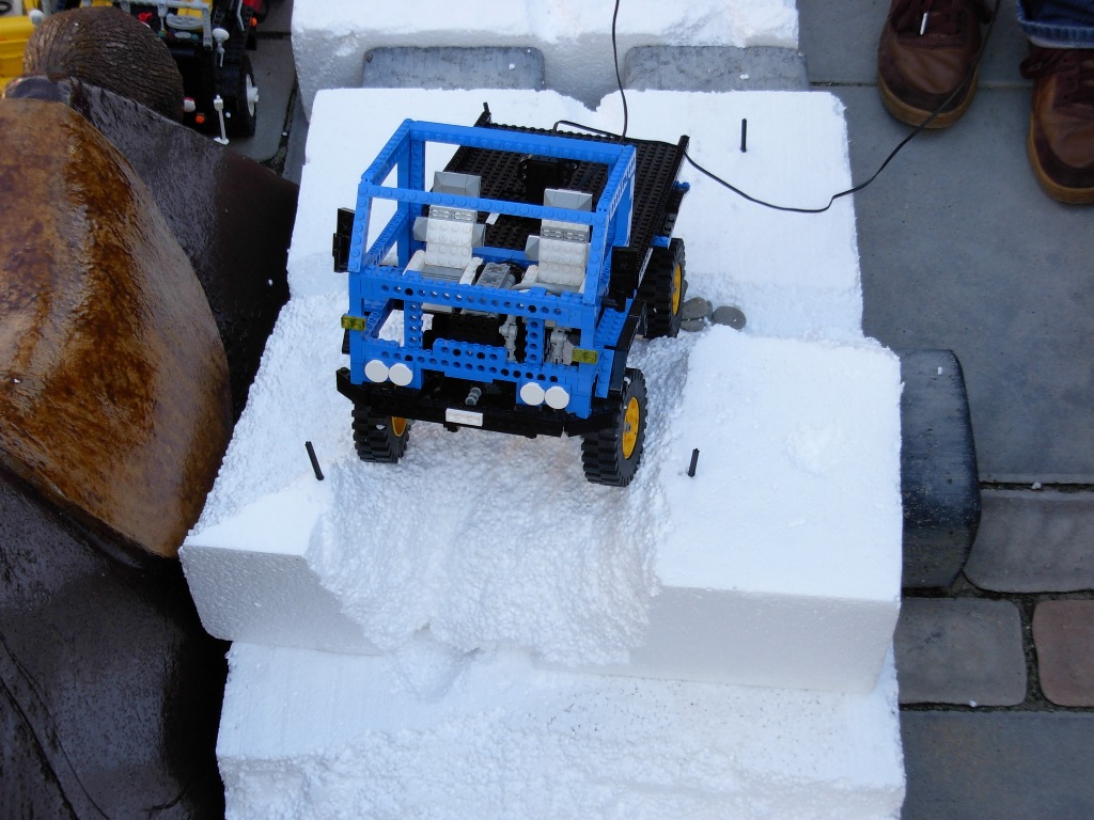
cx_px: 547
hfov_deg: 33.2
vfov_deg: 25.2
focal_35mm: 58
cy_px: 410
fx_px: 1833
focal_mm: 9.5
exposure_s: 1/287
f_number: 3.3
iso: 79
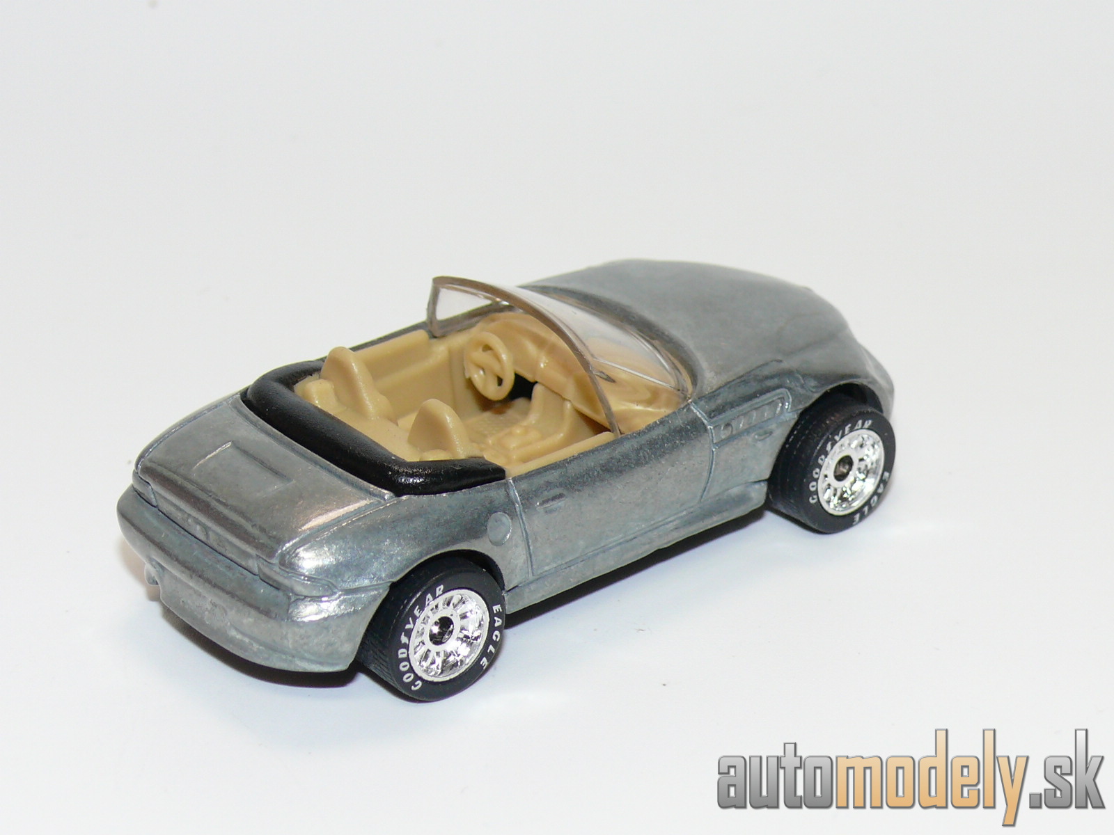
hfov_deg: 19.1
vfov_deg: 14.4
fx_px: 3315
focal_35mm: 103
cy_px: 418
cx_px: 557
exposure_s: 1/30
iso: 100
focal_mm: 13.5
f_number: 4
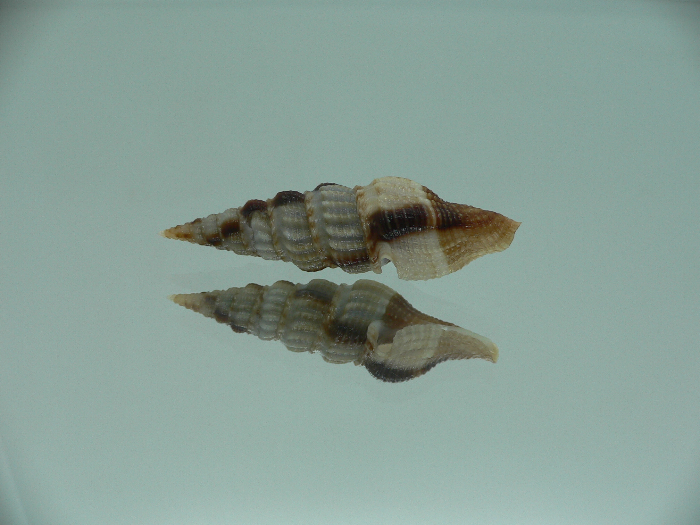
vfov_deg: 40.7
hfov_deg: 52.6
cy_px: 262
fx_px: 708
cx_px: 350
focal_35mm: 35
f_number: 2.8
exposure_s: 1/60
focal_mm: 4.6
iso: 80
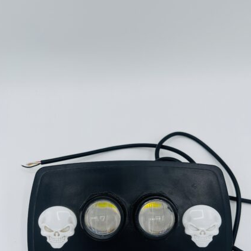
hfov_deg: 54.0
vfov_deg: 53.5
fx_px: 246
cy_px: 156
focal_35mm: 30
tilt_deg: -60.7
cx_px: 125
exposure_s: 1/2247
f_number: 1.6
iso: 32
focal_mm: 5.1
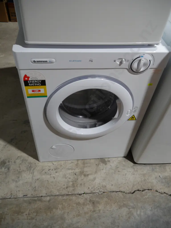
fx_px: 184
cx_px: 86
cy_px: 114
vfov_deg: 63.4
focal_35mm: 28
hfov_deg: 49.7
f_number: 3.5
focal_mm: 14
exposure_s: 1/80
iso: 200
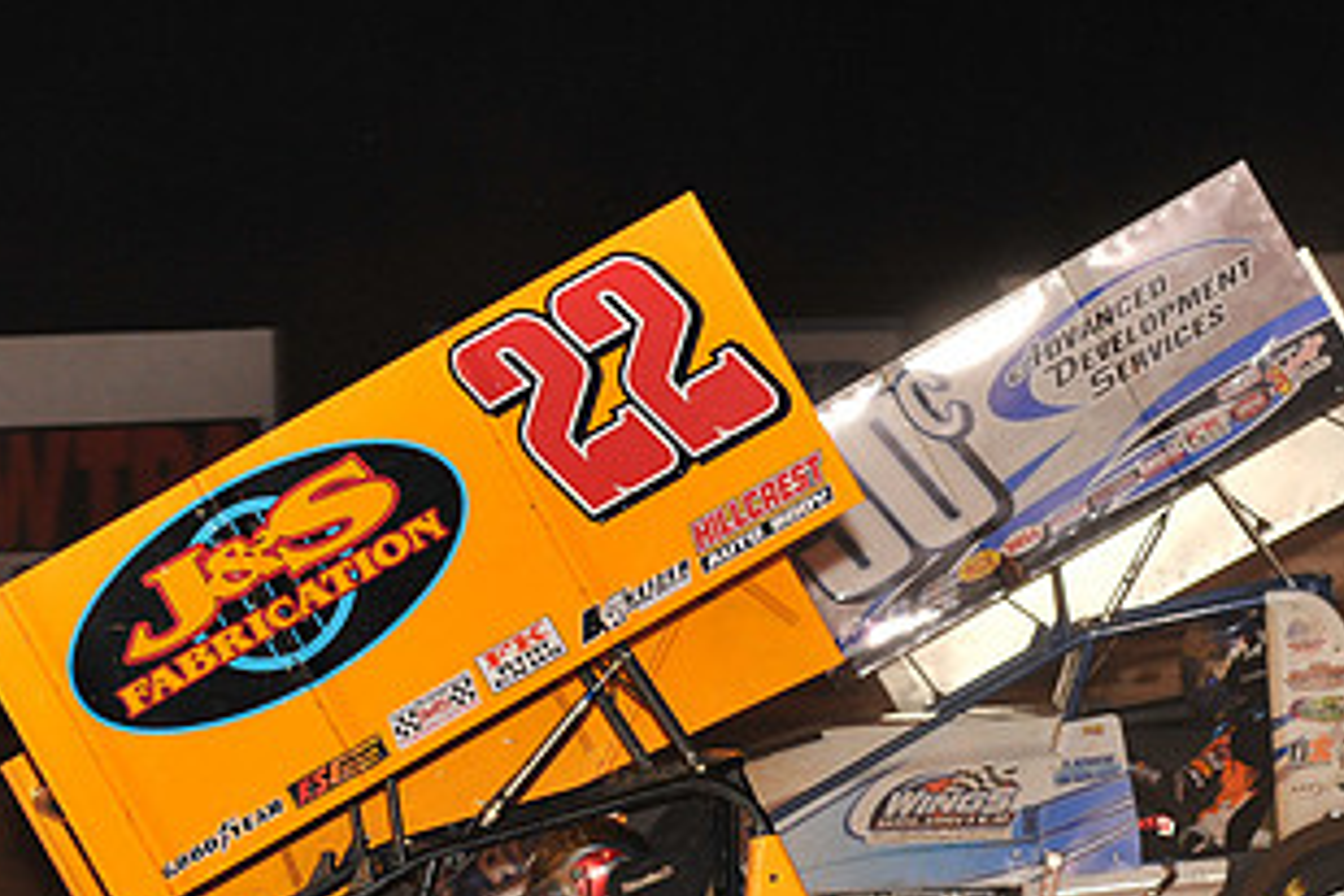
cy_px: 789
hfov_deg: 10.9
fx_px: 7018
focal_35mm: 188
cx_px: 565
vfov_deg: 7.3
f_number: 6.3
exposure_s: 1/320
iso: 1000
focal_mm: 100
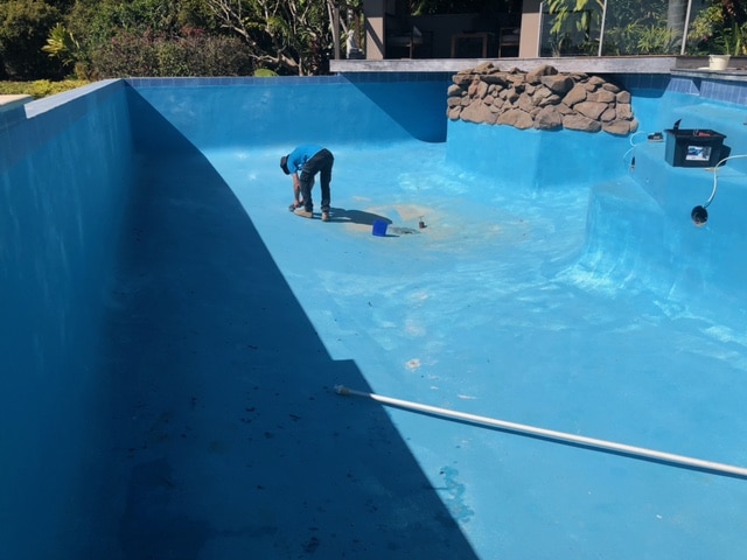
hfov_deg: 63.4
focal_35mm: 28
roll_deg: +0.9
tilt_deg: -19.8
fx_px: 604
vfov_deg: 49.7
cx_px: 374
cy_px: 280
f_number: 1.8
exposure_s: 1/3003
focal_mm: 3.99
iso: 20
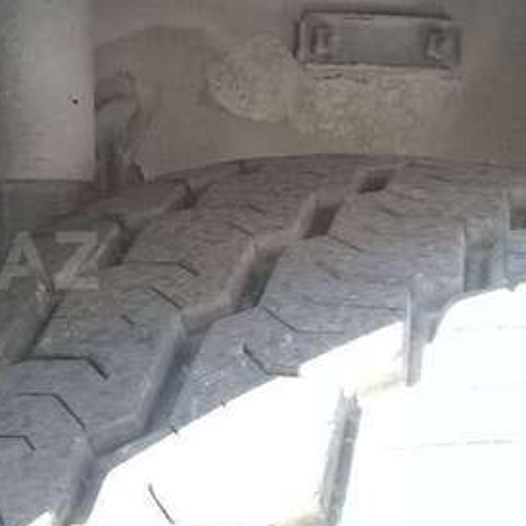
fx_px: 1135
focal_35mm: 66
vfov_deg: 26.1
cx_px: -98
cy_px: 260
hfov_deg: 23.9
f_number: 2.2
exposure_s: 1/33
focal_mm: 3.3
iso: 80
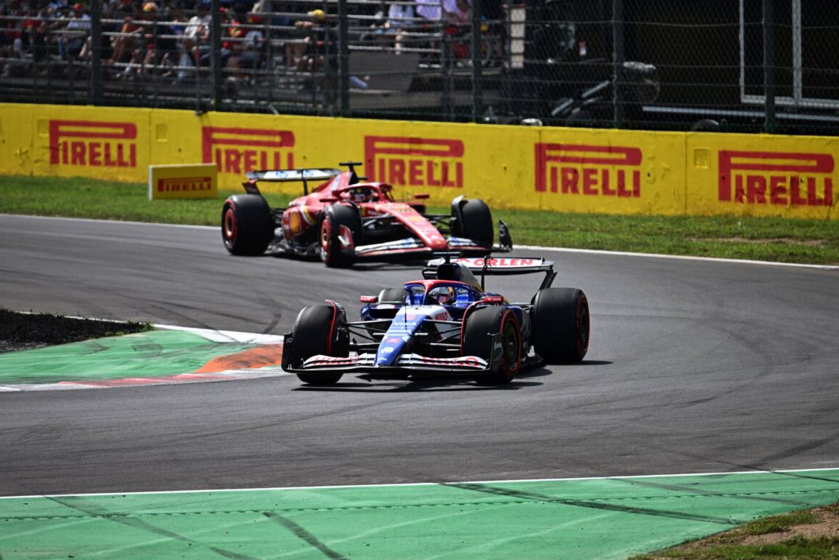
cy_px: 280
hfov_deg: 5.1
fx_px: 9368
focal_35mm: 402
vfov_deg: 3.4
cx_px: 418
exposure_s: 1/2000
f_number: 4.5
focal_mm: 400
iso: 250
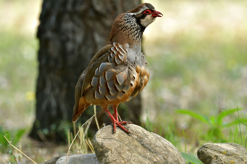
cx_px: 124
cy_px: 82
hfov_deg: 3.1
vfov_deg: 2.0
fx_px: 4631
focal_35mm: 675
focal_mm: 450
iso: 2000
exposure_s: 1/500
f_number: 6.3
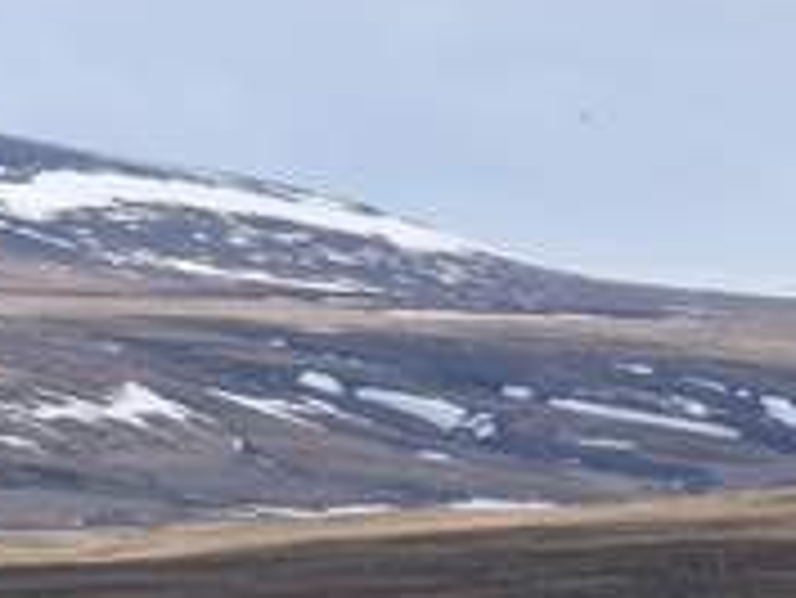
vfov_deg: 3.3
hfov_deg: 4.3
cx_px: 76
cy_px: 551
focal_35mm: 458
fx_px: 10534
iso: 640
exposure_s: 1/640
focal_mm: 55
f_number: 13
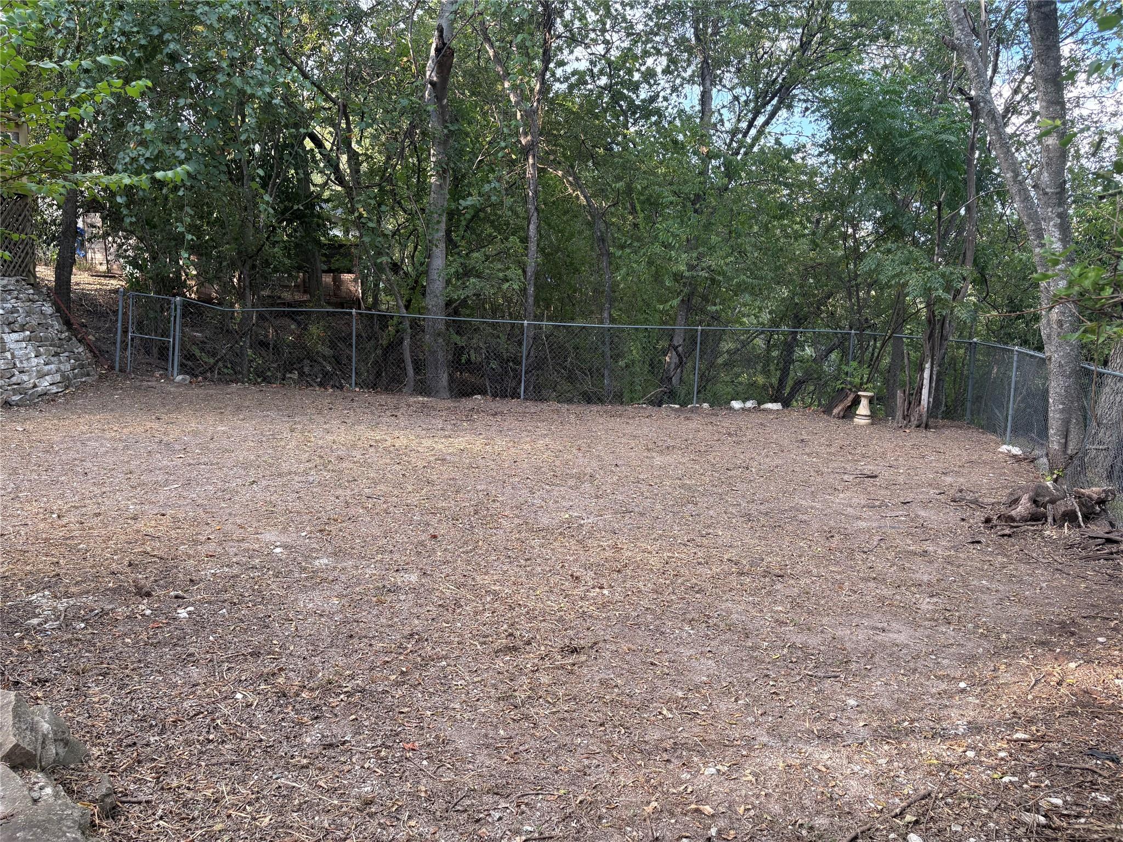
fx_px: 843
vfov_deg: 53.1
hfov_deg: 67.3
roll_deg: -0.9
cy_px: 421
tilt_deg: -8.4
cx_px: 562
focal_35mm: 26
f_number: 1.6
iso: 80
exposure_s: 1/191
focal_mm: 5.96
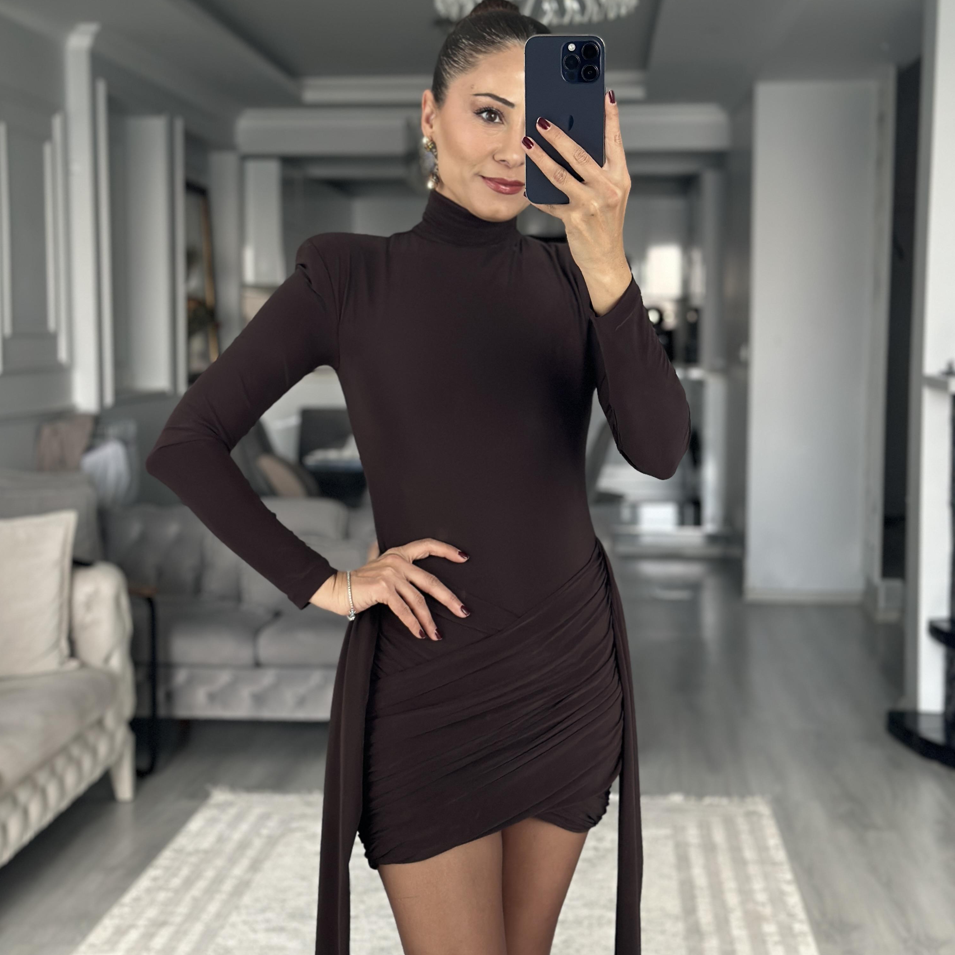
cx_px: 474
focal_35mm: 57
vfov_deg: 30.0
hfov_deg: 30.0
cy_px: 410
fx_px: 1779
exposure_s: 1/60
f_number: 1.78
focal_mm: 6.86
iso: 250
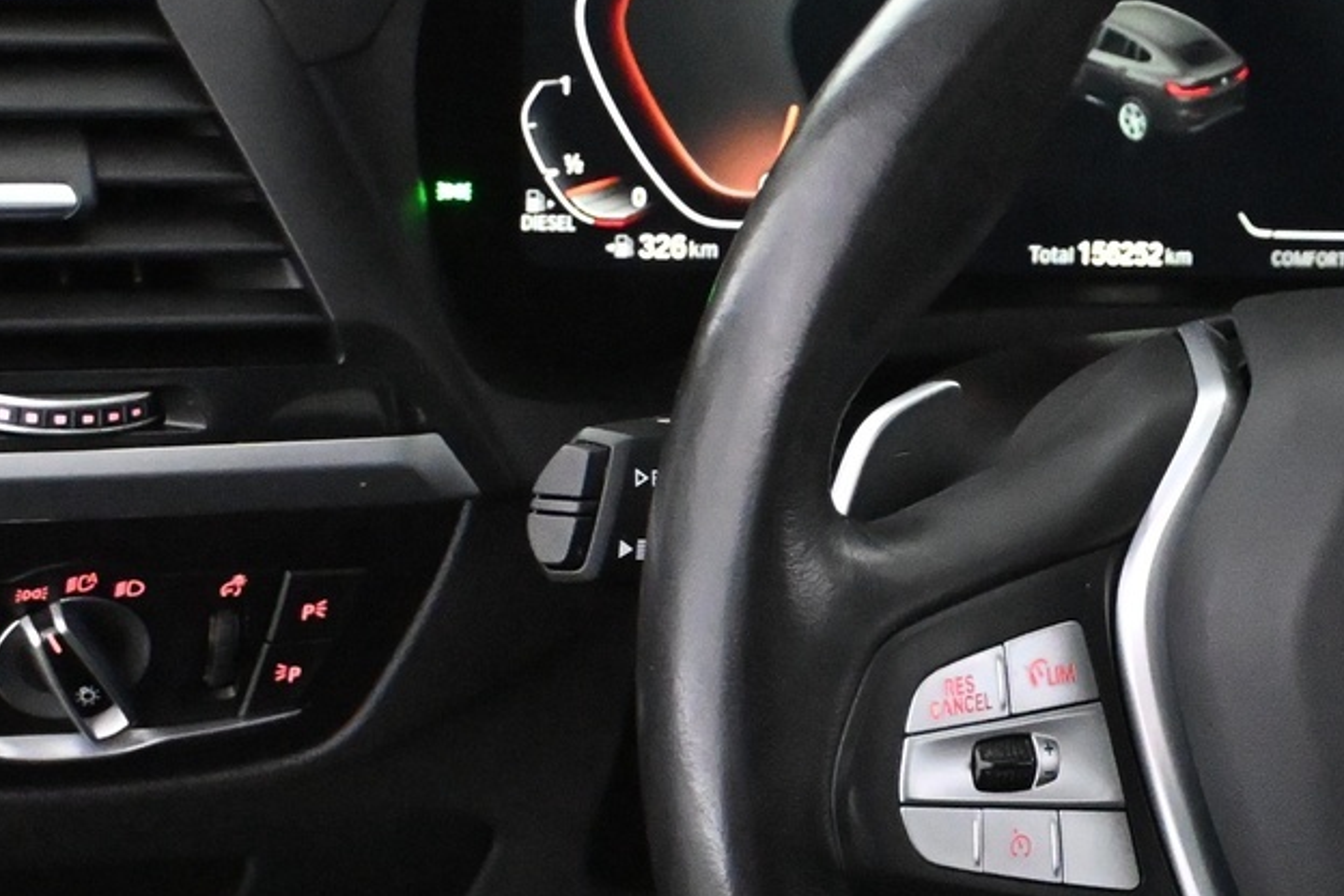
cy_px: 650
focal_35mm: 109
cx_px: 1529
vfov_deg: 12.5
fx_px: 4069
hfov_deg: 18.0
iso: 9000
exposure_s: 1/60
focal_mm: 28
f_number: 4.5
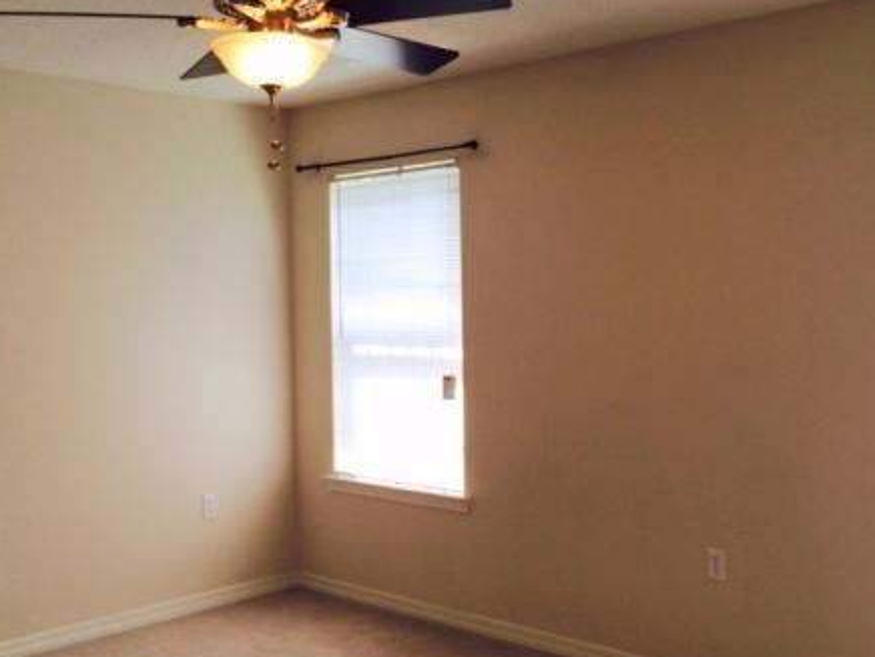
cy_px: 334
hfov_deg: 42.9
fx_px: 1112
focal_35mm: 44
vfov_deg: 32.9
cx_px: 476
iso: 32
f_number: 2.2
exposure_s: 1/50
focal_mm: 4.12
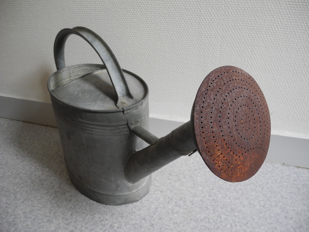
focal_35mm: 28
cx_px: 154
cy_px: 116
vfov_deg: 49.7
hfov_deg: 63.4
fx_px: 250
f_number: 2.8
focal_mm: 6
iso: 181
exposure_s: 1/30
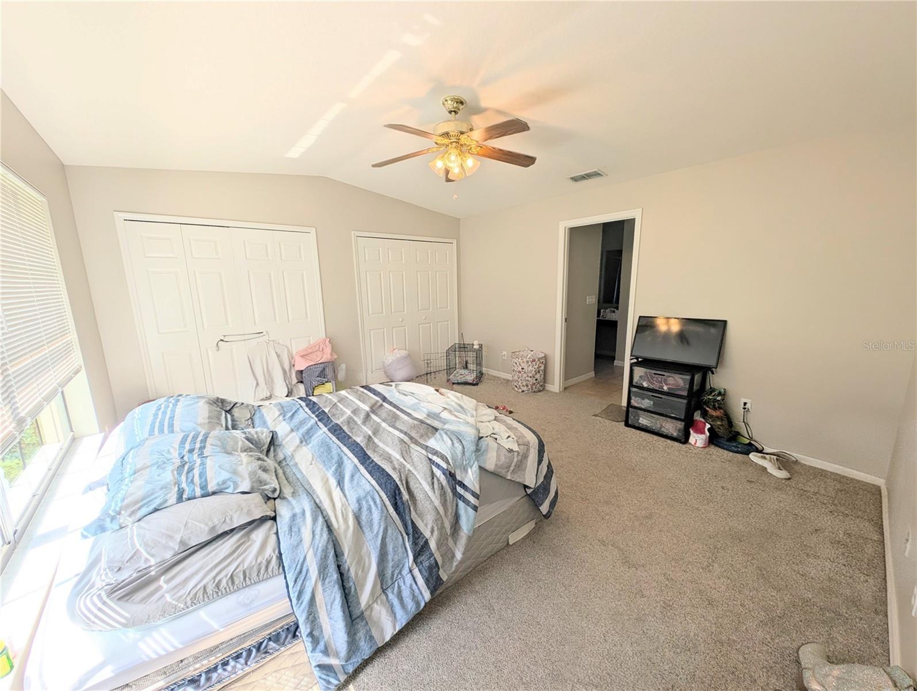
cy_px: 346
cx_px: 458
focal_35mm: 12
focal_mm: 2.23
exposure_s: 1/374
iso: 40
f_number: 1.95
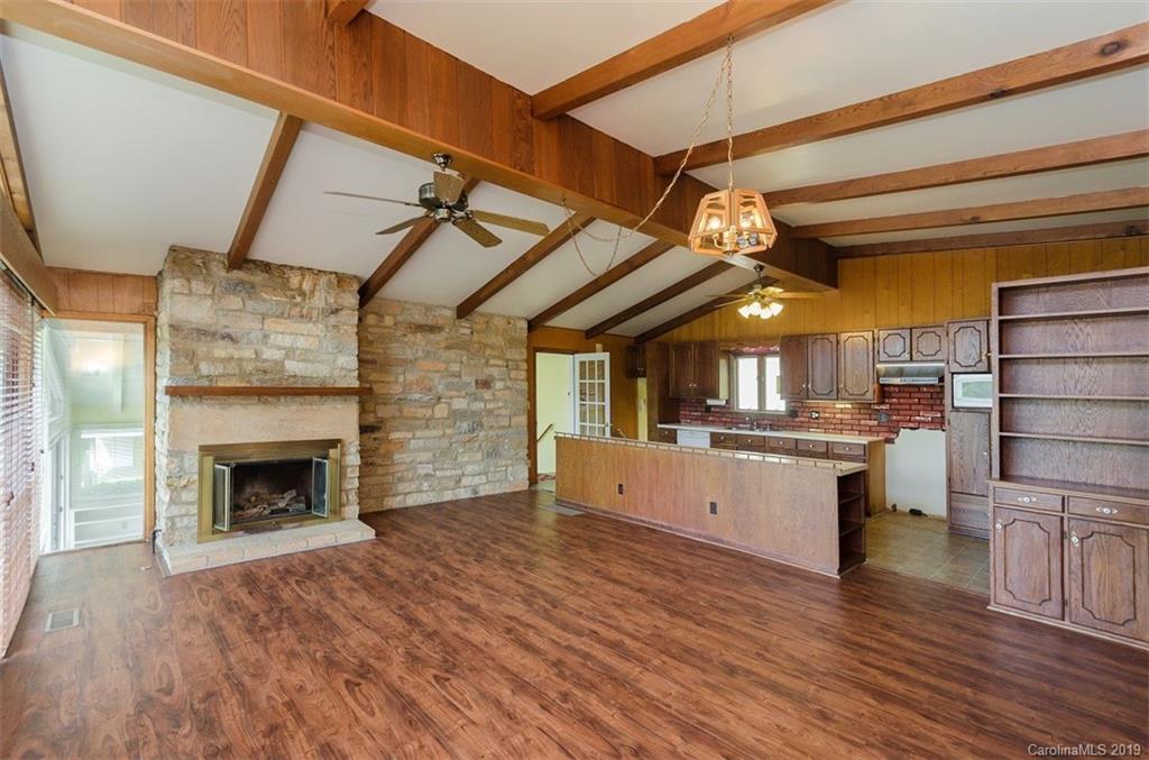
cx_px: 574
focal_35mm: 15
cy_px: 380
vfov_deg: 77.0
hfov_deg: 100.5
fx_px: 477
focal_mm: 10
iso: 400
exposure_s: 1/40
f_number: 7.1
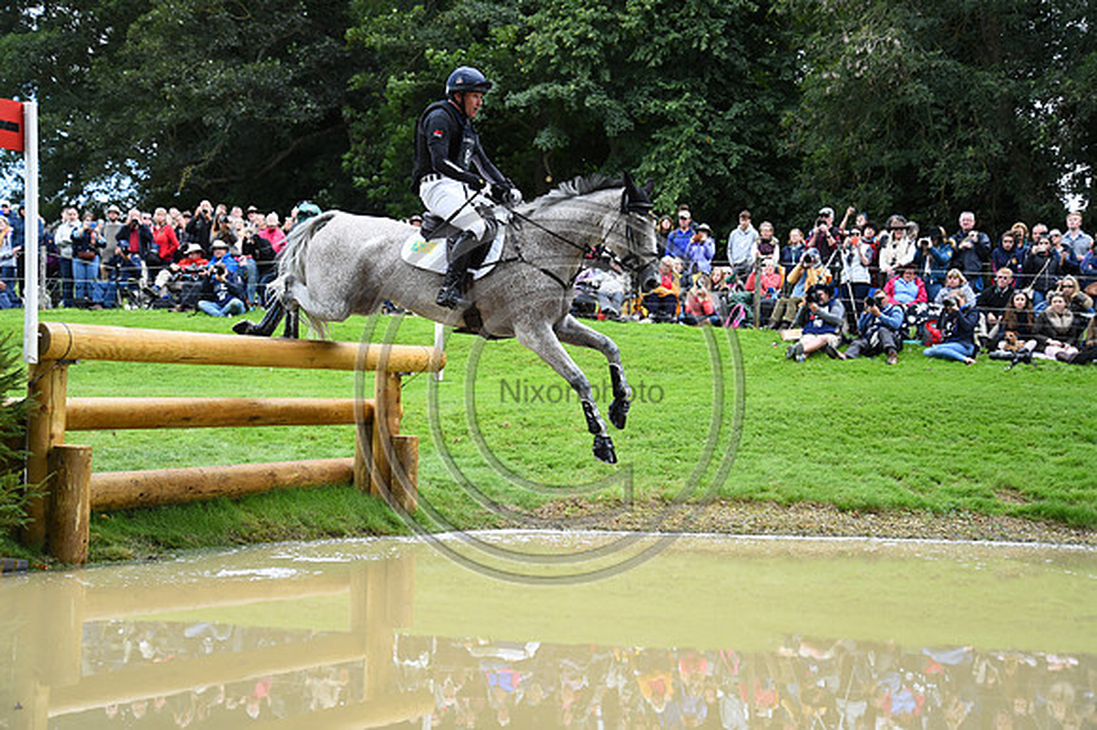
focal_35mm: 48
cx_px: 548
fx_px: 1462
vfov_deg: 28.0
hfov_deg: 41.1
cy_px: 365
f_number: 4.2
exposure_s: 1/1600
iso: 1600
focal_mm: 48
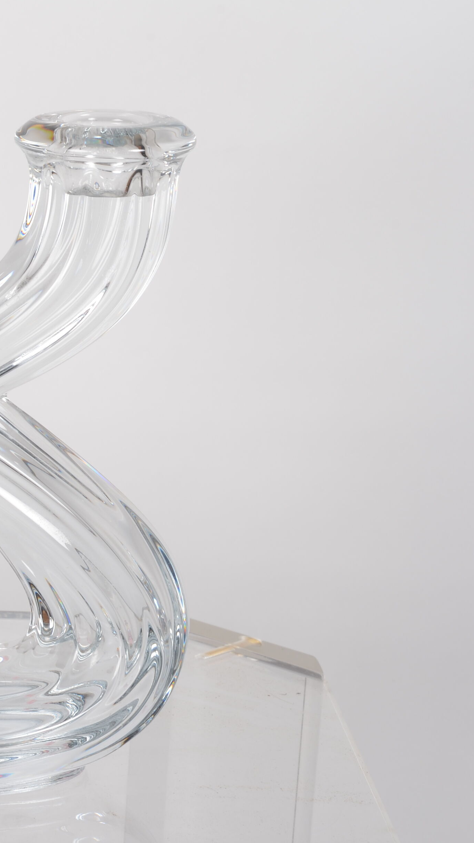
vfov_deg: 18.0
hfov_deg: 10.0
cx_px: -92
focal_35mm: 119
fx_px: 2658
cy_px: 420
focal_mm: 50
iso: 100
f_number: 14
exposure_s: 1/125
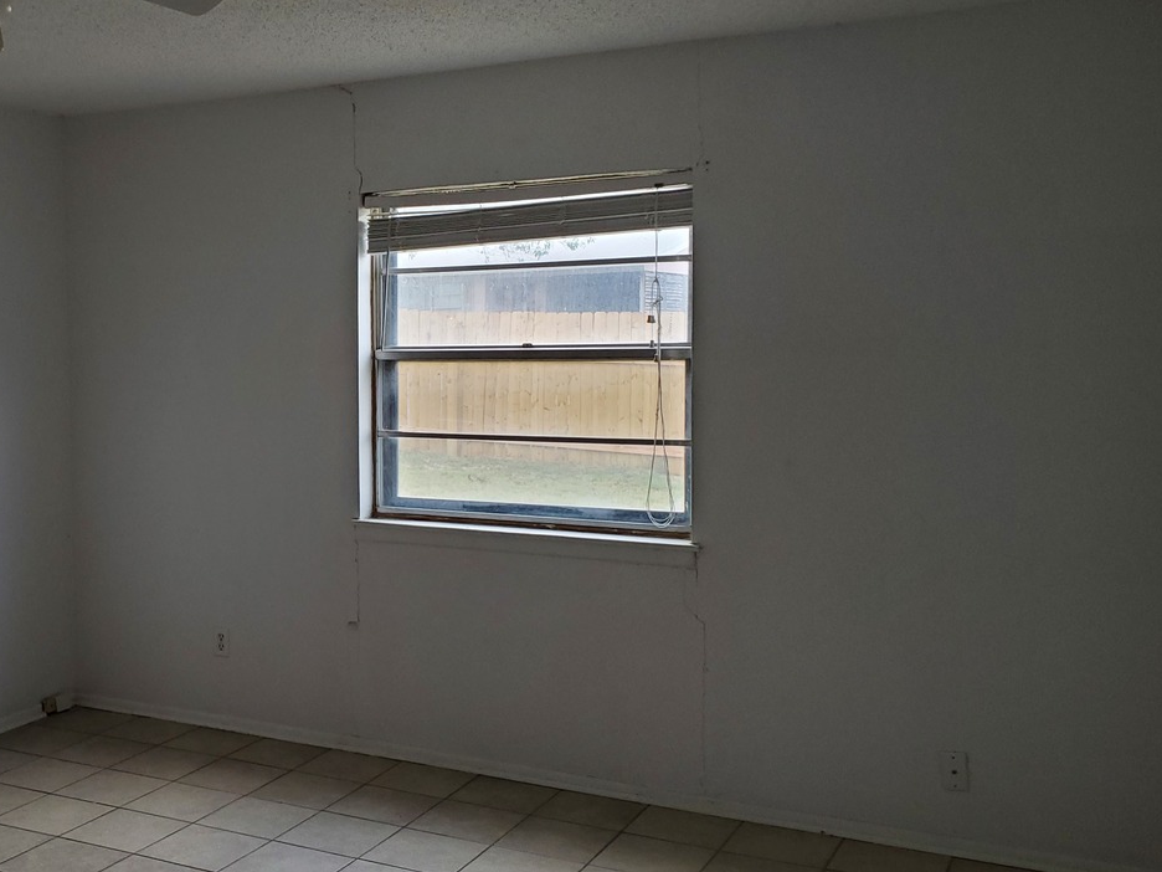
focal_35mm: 40
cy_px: 450
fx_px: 1343
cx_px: 320
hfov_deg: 45.5
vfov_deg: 36.0
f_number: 2.4
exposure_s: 1/100
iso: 160
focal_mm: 4.3
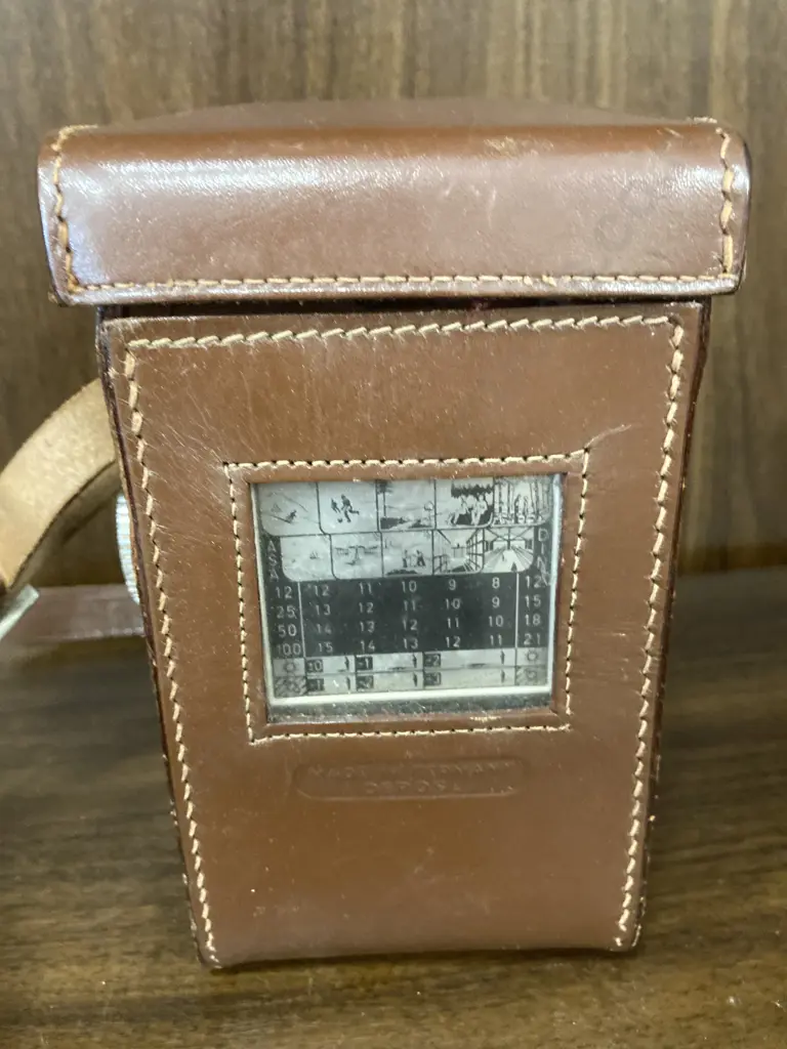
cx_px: 394
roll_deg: +0.6
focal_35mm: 28
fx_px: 849
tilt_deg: -23.4
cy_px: 524
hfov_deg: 49.7
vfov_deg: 63.4
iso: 500
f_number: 1.8
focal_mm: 3.99
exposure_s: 1/25
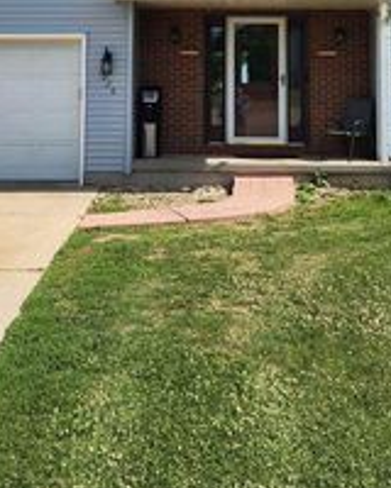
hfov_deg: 27.1
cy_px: 48
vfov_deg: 31.9
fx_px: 810
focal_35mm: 56
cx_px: 196
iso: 20
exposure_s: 1/1376
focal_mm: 5.4
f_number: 1.8
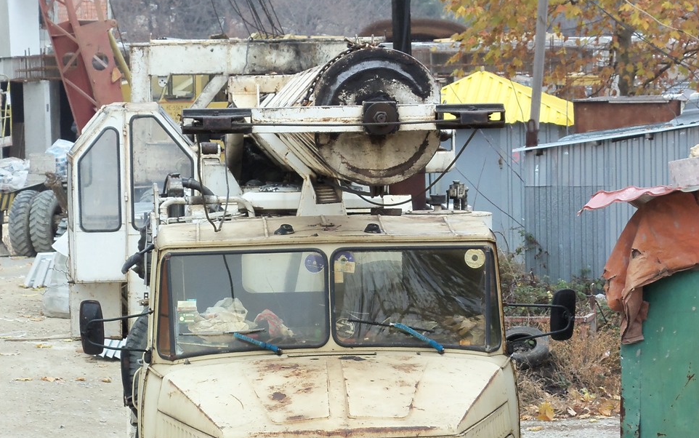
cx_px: 350
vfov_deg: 7.0
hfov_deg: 11.2
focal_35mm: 187
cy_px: 343
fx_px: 3564
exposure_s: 1/80
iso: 80
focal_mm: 23.7
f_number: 4.7
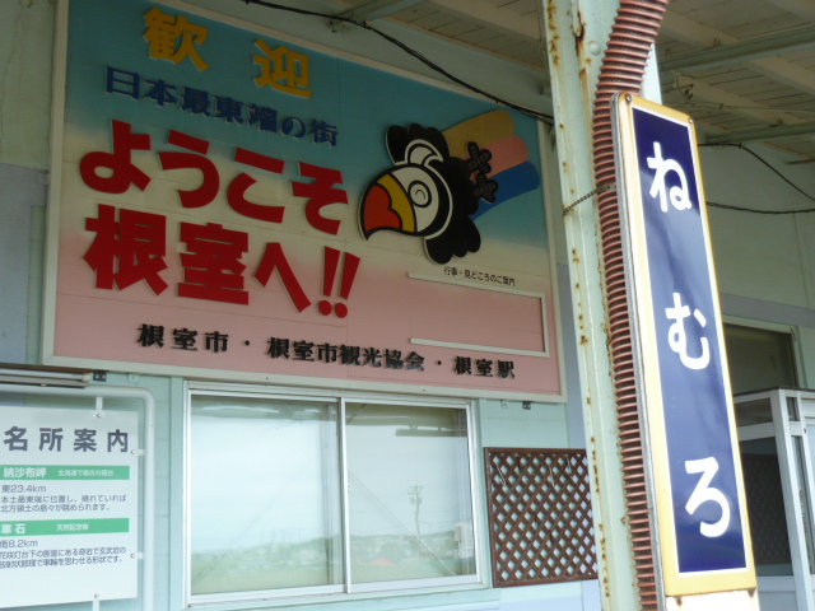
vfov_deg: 34.3
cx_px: 408
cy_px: 306
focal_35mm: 42
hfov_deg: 44.8
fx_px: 989
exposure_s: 1/30
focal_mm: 6.9
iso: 100
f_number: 3.7
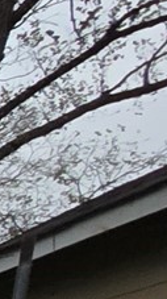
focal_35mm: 128
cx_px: -1166
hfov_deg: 3.7
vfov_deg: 14.5
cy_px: 555
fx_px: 1012
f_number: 2.2
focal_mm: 2.2
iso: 50
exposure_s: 1/2730
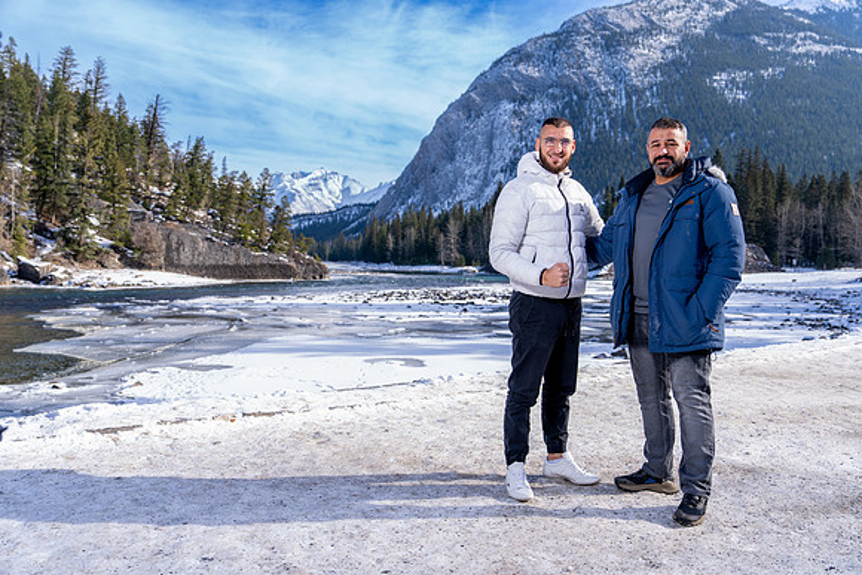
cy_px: 288
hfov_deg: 61.9
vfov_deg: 43.6
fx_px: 718
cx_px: 431
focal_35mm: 30
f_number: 3.5
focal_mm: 30
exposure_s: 1/400
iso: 50
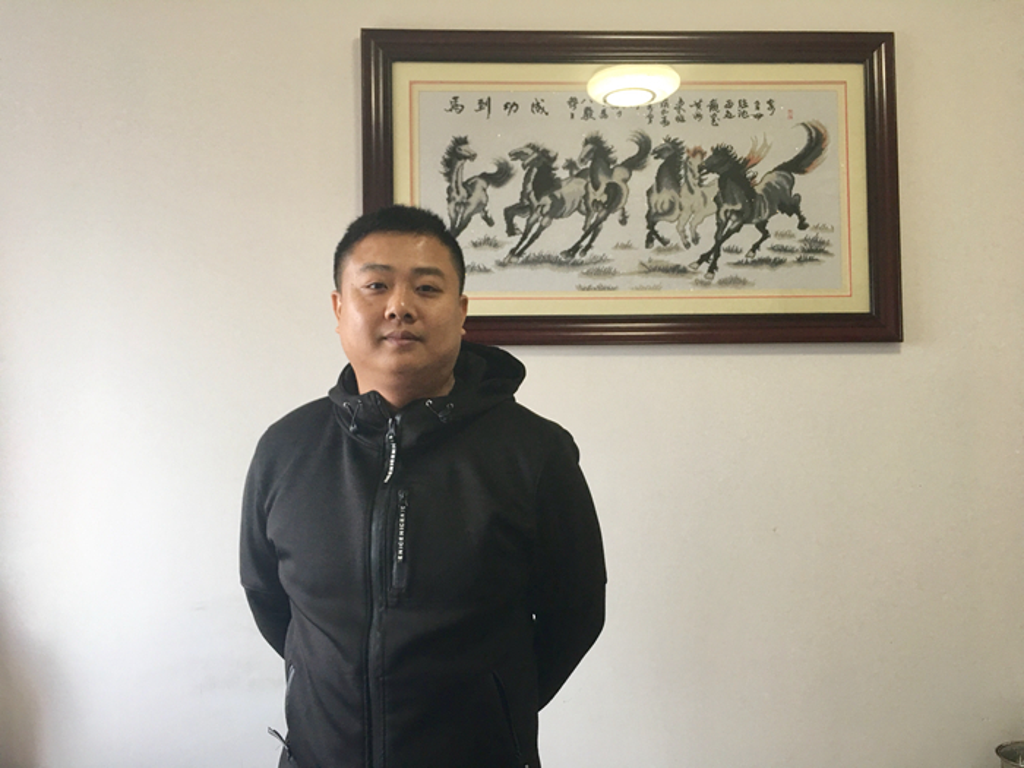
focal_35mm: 29
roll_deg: +0.4
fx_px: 858
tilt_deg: +3.9
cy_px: 384
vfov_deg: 48.2
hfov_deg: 61.7
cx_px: 512
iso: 40
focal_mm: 4.15
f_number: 2.2
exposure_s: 1/17
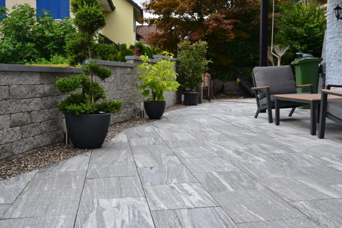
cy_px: 114
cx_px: 171
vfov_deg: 29.9
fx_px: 427
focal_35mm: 45
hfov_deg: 43.6
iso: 400
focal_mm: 30
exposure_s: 1/200
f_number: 10
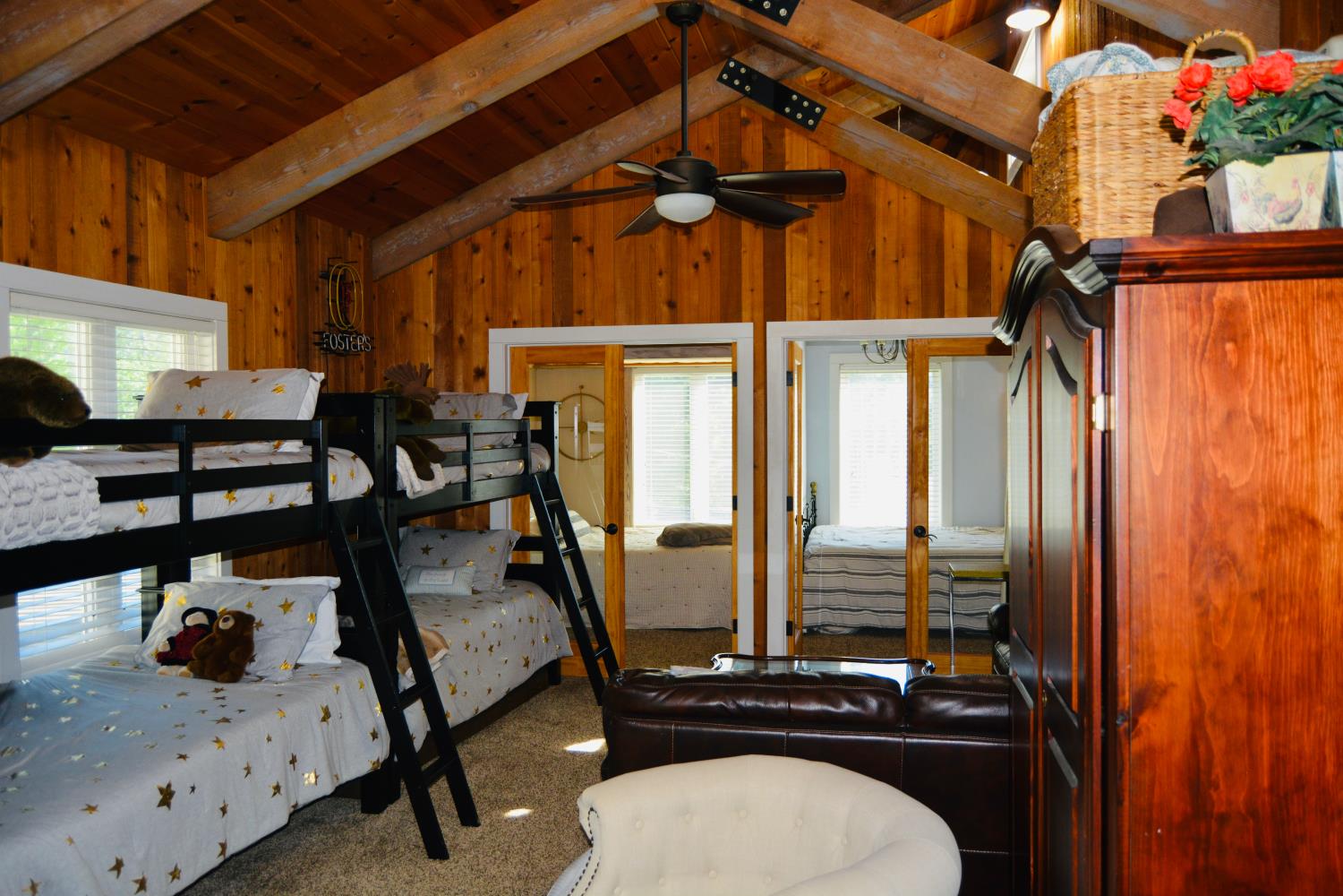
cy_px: 448
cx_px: 672
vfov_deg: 47.9
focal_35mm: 27
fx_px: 1007
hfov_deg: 67.4
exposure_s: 1/100
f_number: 3.5
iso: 400
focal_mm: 18
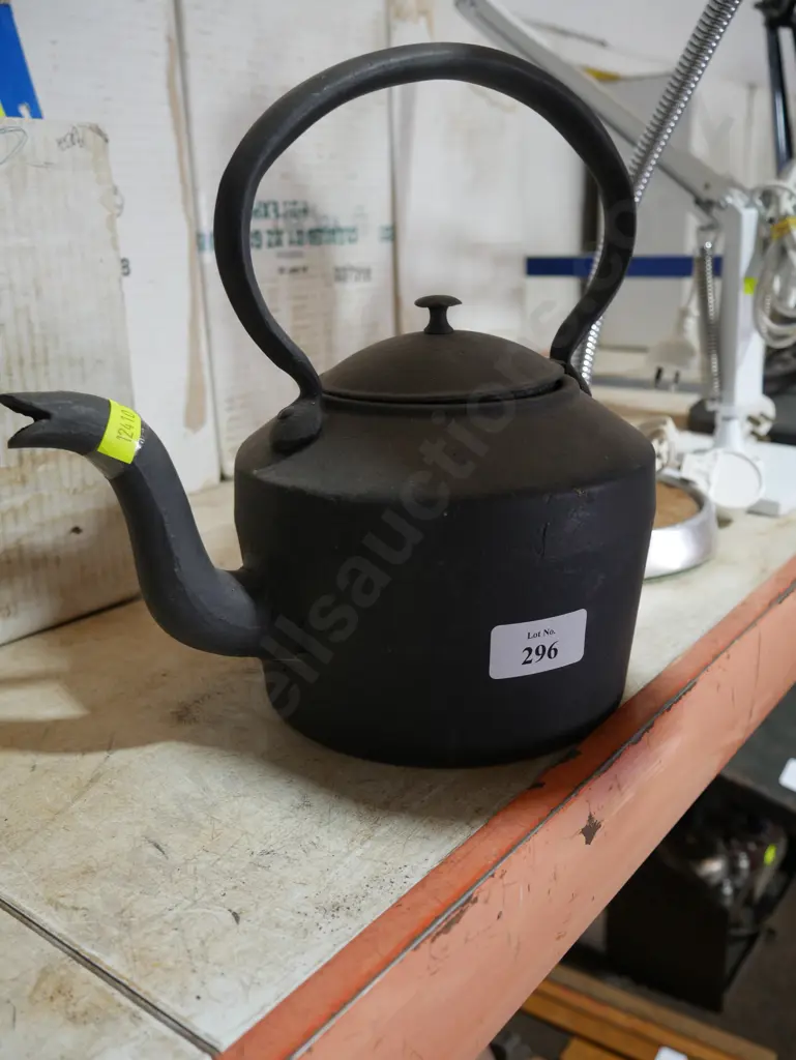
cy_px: 530
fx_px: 980
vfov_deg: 56.8
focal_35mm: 32
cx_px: 398
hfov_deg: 44.2
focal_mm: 16
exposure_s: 1/60
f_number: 3.6
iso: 250
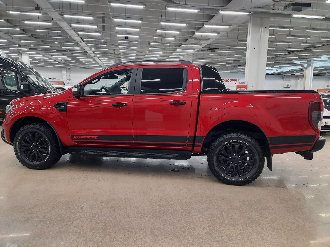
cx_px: 165
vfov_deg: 54.9
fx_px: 238
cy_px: 124
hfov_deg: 69.4
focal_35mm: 25
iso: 200
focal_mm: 4.6
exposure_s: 1/50
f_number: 2
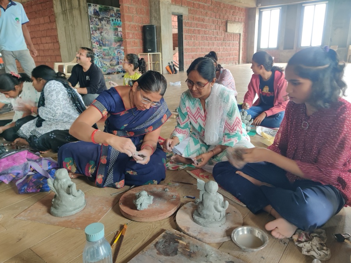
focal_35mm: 27
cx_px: 176
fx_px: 274
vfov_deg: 51.4
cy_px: 132
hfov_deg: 65.3
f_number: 1.65
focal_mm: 4.75
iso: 400
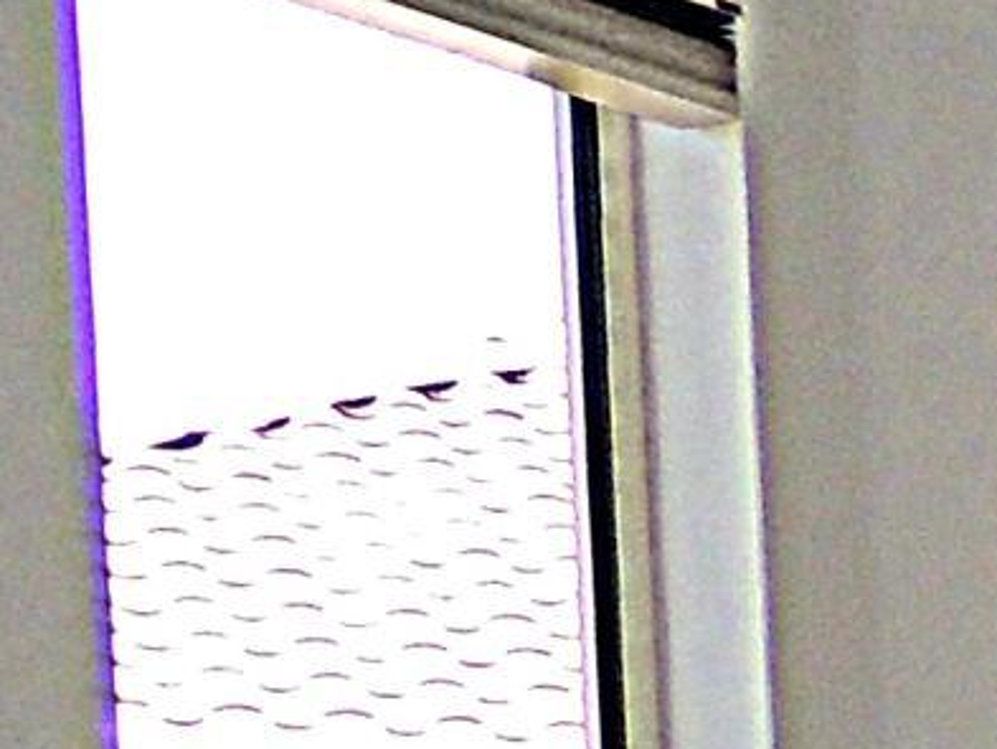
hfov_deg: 7.9
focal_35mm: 183
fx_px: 5272
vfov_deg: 7.6
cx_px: 3744
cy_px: 1749
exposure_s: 1/125
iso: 100
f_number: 3
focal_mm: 4.3
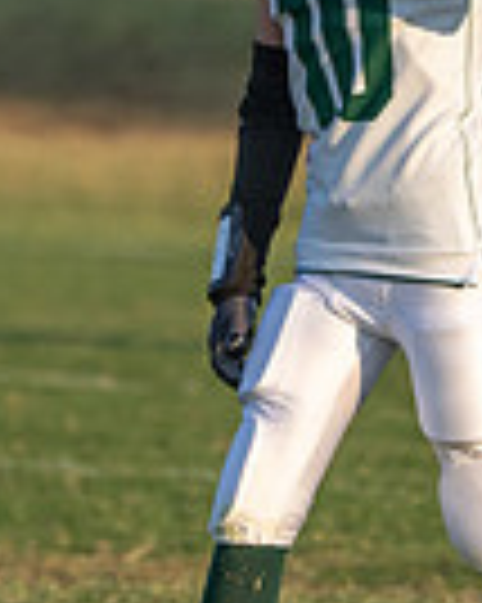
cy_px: 79
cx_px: 487
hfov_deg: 1.3
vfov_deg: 1.6
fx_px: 21976
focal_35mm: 1231
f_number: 5.6
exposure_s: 1/1250
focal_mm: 303
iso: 400
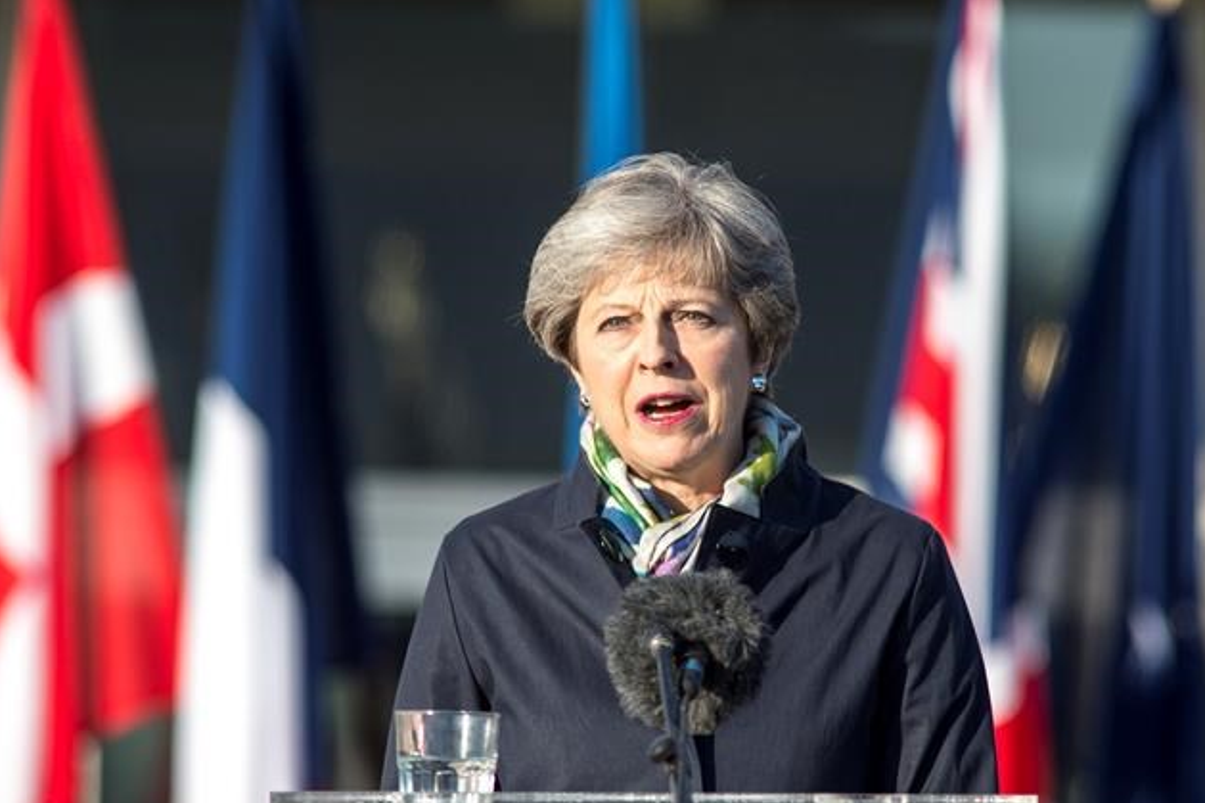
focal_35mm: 310
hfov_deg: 6.6
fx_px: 10373
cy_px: 409
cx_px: 588
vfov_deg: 4.4
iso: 500
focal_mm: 300
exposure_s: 1/3200
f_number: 5.6
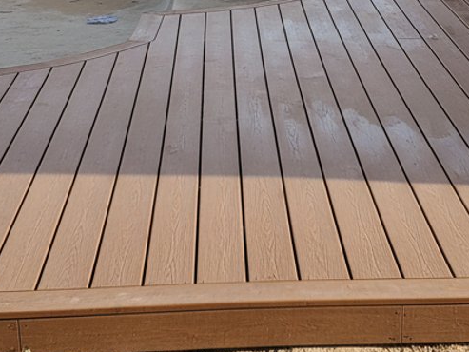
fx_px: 759
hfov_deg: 34.2
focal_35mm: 56
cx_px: 284
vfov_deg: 25.1
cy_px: 15
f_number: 1.8
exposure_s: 1/1589
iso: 294
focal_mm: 6.4
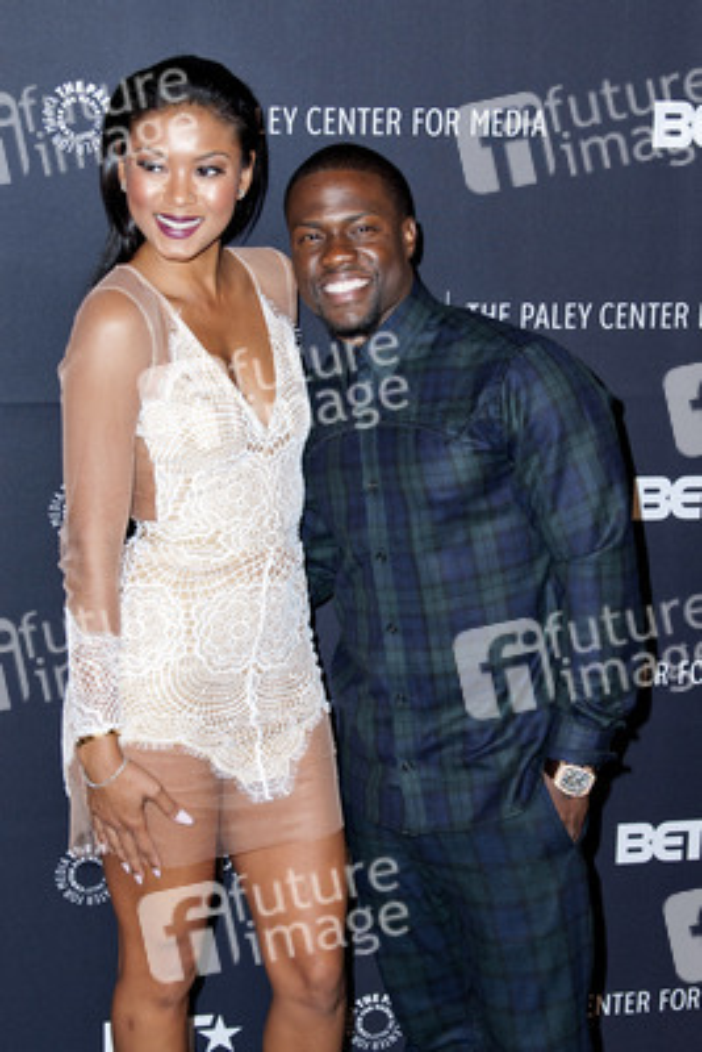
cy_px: 526
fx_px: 1023
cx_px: 351
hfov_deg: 37.9
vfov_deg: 54.4
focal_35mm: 35
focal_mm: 35
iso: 400
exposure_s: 1/320
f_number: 4.5
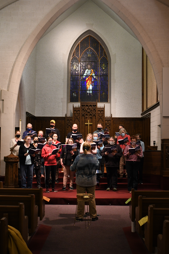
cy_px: 127
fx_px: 324
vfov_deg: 42.7
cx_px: 84
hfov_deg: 29.2
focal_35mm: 46
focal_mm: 31
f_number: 4.2
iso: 1600
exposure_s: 1/100
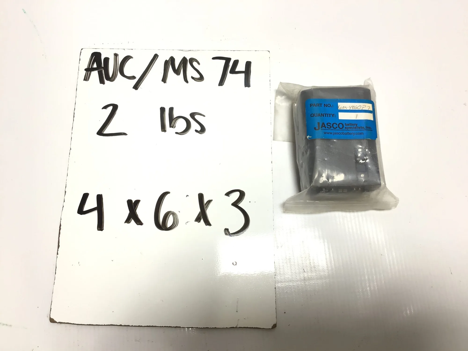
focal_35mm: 31
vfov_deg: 45.4
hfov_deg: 58.4
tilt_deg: -76.0
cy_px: 176
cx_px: 234
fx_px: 419
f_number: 2.4
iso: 25
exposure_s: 1/137
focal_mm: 3.3
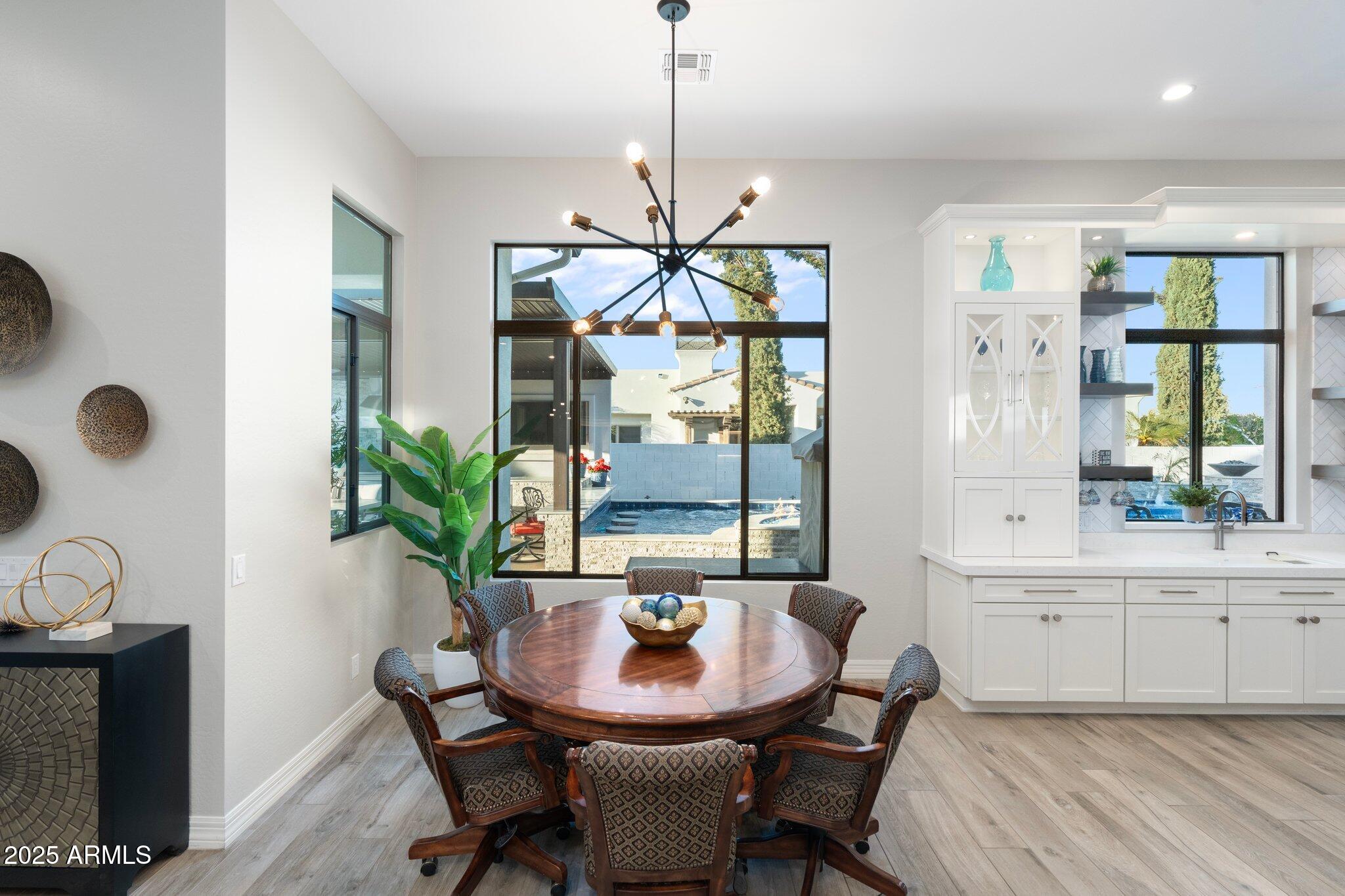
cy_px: 448
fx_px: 598
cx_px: 672
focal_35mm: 16
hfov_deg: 96.7
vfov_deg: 73.7
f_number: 8
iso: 1000
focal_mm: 16
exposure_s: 1/13
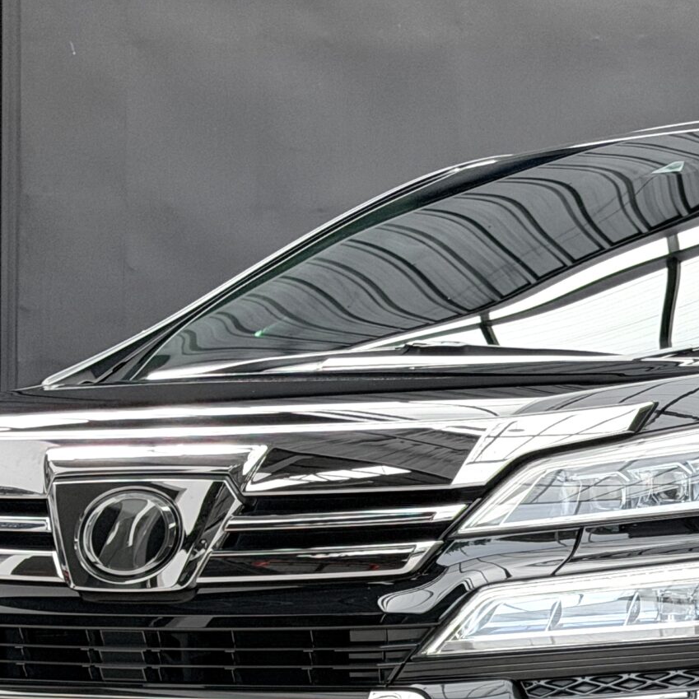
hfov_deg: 13.4
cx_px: 698
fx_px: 2924
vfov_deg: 13.5
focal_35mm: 128
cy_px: 589
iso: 64
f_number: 1.8
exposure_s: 1/950
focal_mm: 6.76
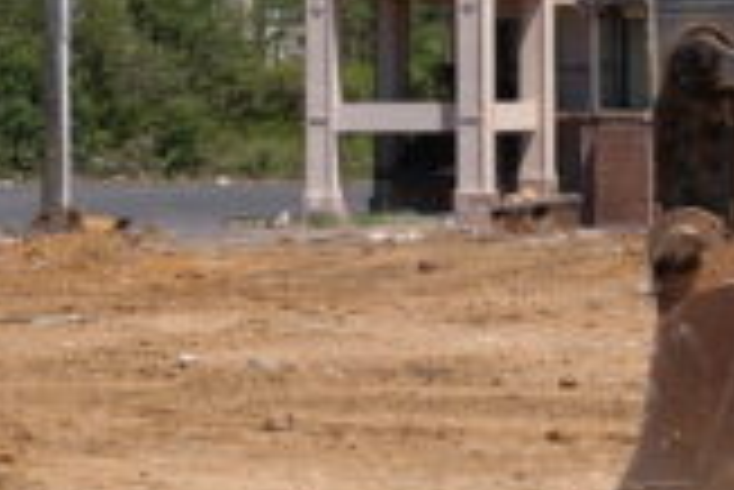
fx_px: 2877
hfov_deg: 14.5
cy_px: -54
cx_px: 464
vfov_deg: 9.6
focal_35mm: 141
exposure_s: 1/400
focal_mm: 20
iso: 100
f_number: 7.1
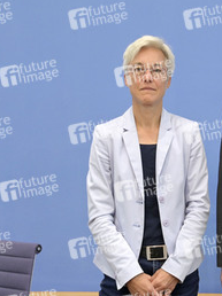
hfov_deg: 19.2
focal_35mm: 74
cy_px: 159
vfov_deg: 26.3
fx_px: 634
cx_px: 228
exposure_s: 1/640
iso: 5000
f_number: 5.6
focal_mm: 44
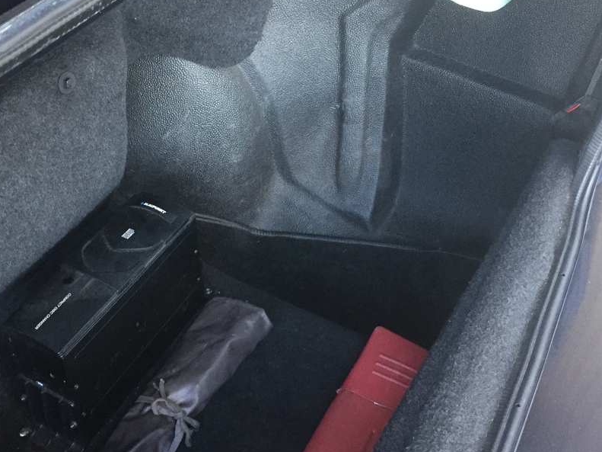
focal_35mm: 44
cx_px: 256
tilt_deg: -42.8
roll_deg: -3.4
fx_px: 765
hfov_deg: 42.8
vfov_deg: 32.8
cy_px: 188
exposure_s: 1/33
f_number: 2.2
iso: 250
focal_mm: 4.15
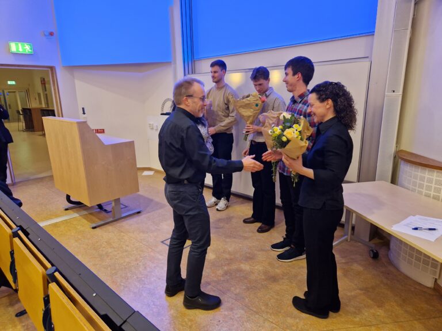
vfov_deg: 58.9
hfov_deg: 73.9
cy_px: 166
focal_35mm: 23
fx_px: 294
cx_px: 221
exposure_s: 1/100
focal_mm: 5.4
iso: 320
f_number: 1.8
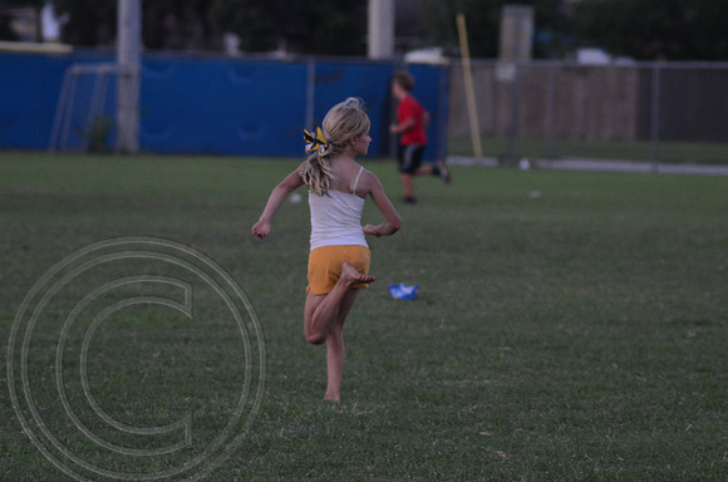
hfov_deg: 6.9
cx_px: 364
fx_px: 6053
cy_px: 241
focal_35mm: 300
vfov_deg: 4.6
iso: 1600
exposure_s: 1/400
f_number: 5.6
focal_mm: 200
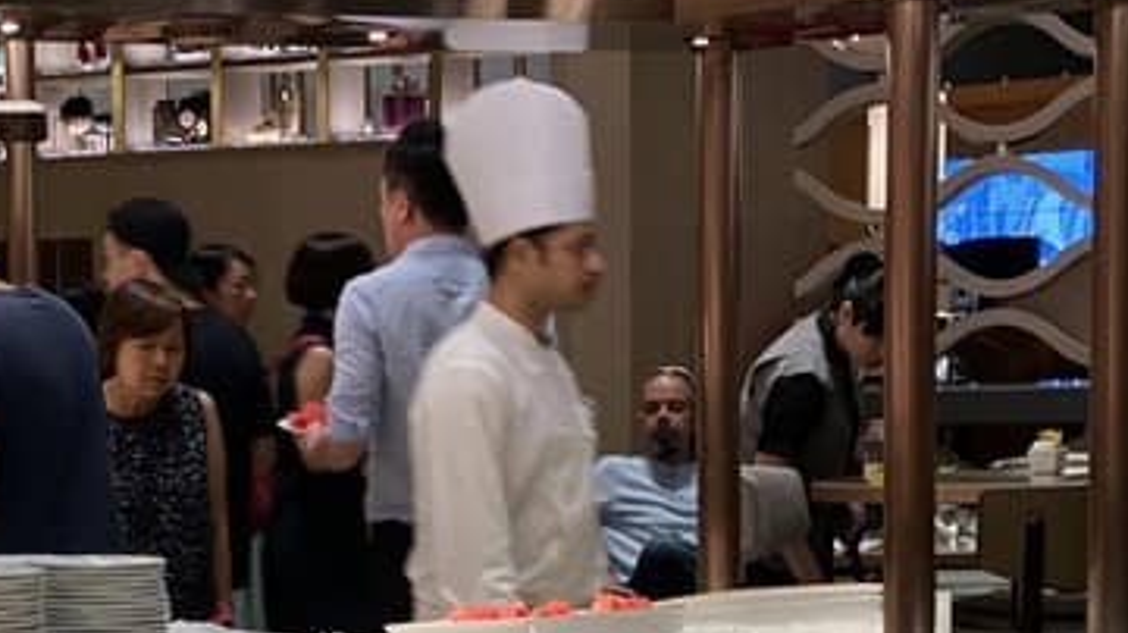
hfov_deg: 16.8
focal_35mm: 126
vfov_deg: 9.5
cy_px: 790
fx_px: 3766
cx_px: 107
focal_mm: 6
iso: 125
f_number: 2
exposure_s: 1/33
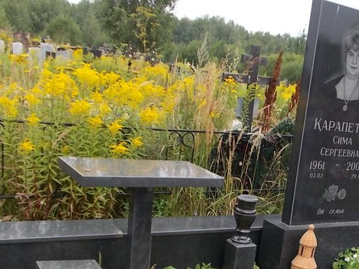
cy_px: 201
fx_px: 467
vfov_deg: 31.6
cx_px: 291
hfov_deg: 40.2
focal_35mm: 45
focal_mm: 4.6
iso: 80
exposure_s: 1/250
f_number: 3.2
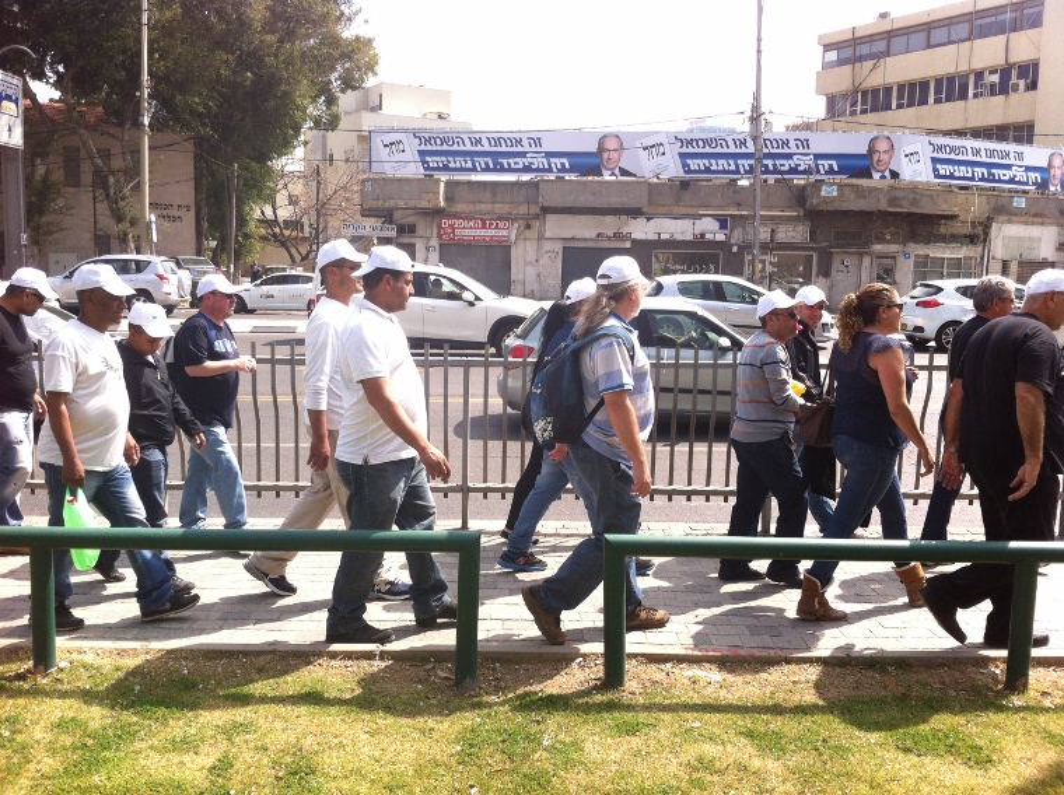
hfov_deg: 52.7
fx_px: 1074
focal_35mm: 35
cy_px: 398
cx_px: 532
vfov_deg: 40.6
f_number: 2.8
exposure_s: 1/591
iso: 80
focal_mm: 3.85
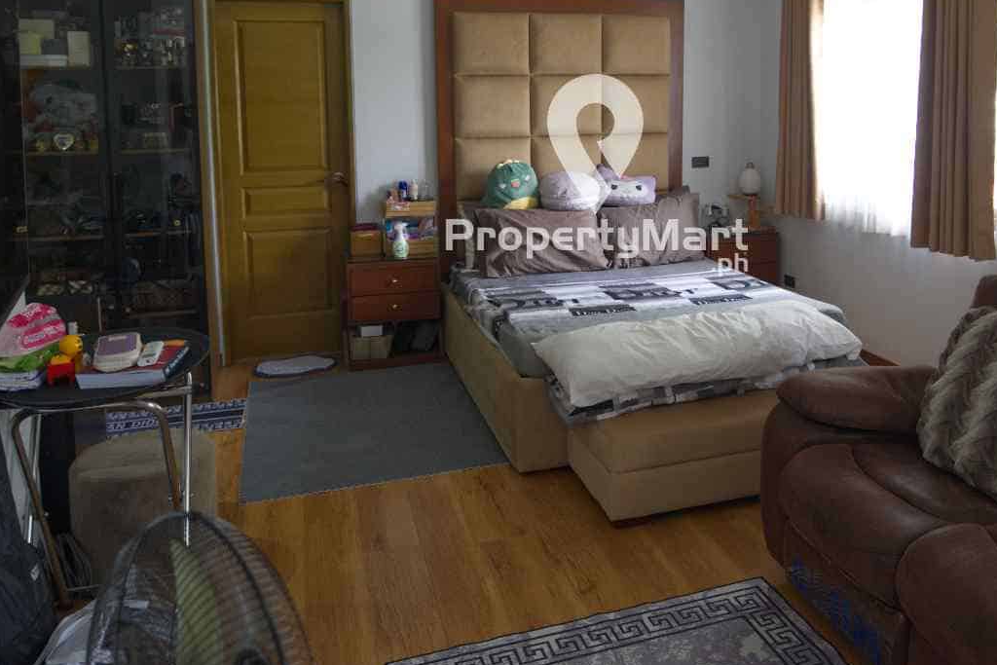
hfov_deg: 60.1
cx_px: 597
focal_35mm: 31
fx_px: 853
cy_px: 175
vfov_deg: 41.5
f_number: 2
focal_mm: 13
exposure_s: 1/100
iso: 640
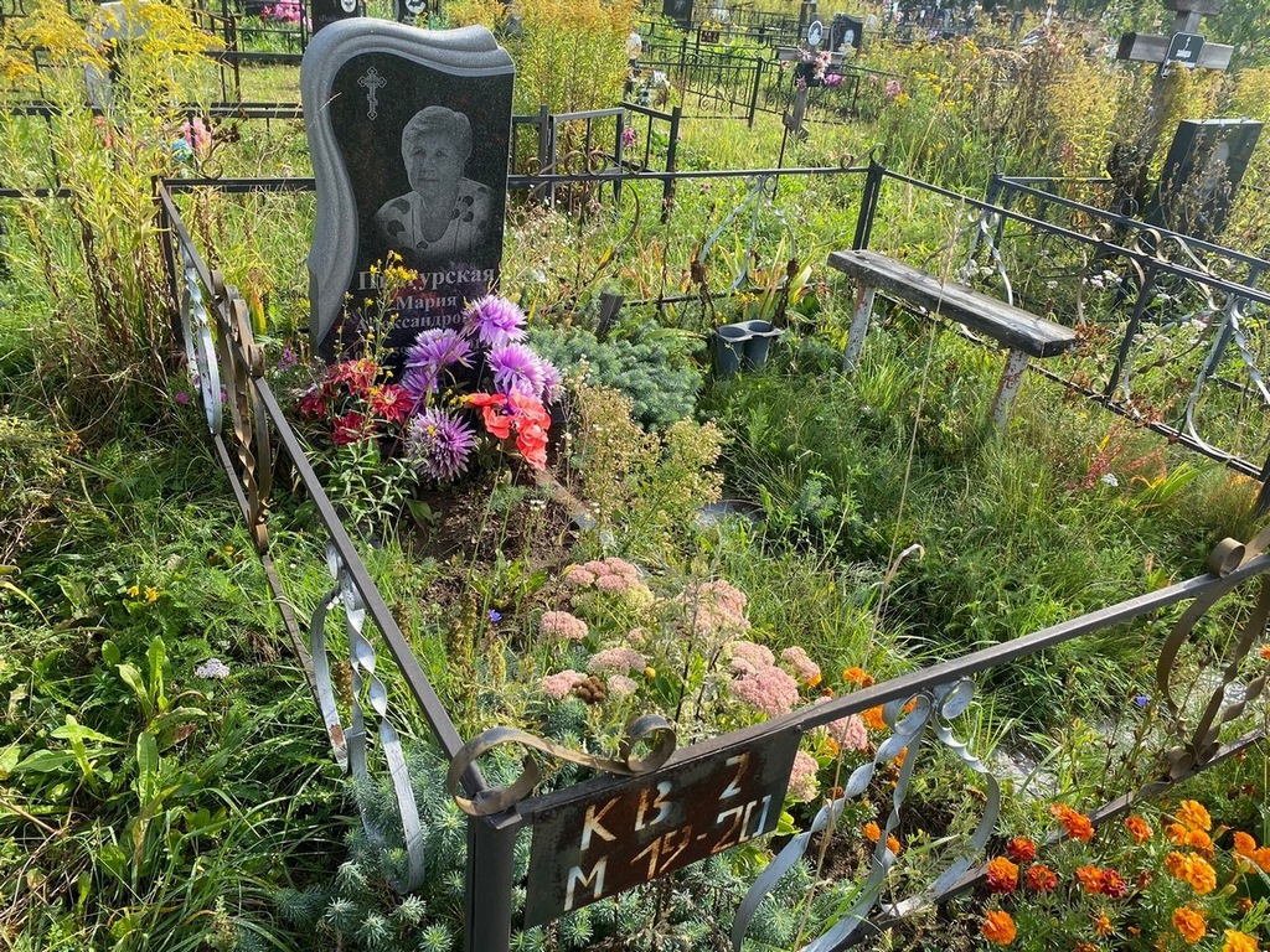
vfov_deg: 53.1
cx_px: 635
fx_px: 954
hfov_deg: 67.3
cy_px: 476
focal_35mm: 26
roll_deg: -1.1
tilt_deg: -16.4
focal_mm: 4.25
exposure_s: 1/864
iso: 32
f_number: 1.8
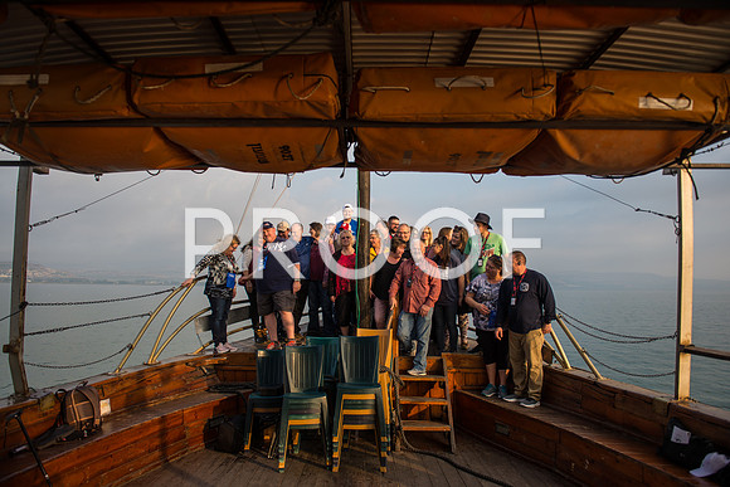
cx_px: 365
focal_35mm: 24
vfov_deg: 53.2
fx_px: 487
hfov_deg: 73.7
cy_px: 244
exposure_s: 1/500
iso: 100
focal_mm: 24
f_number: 2.8
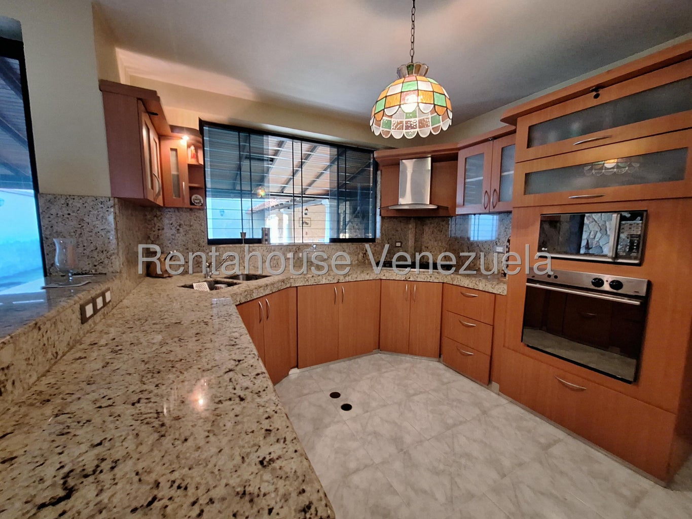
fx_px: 260
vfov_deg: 89.9
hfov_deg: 106.2
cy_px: 260
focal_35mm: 13
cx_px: 346
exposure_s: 1/24
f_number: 2.2
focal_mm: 1.74
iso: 400
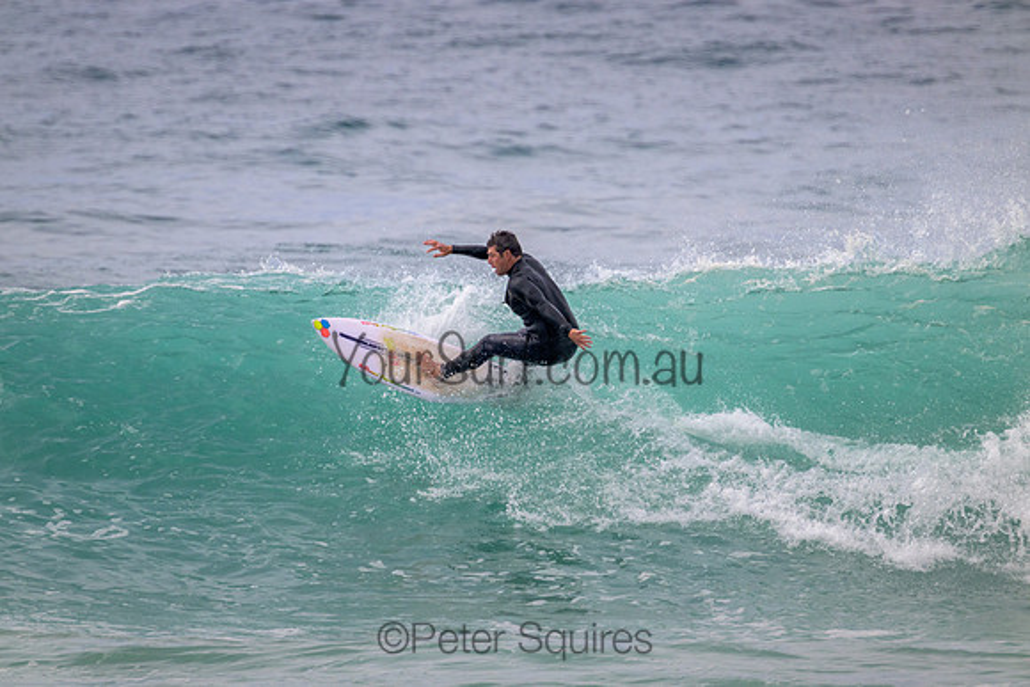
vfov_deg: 1.7
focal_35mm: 800
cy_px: 344
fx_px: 22893
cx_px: 515
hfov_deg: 2.6
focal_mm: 800
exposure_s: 1/2000
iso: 1100
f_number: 11
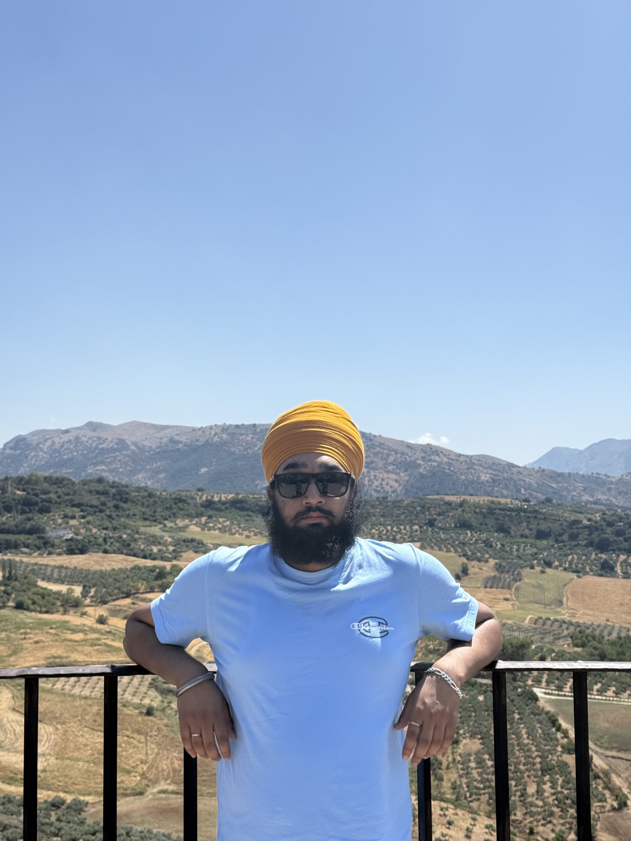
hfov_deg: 30.3
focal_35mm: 48
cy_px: 420
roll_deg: +0.4
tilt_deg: +4.4
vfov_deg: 39.7
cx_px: 316
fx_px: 1167
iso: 80
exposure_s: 1/7143
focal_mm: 6.76
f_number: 1.78
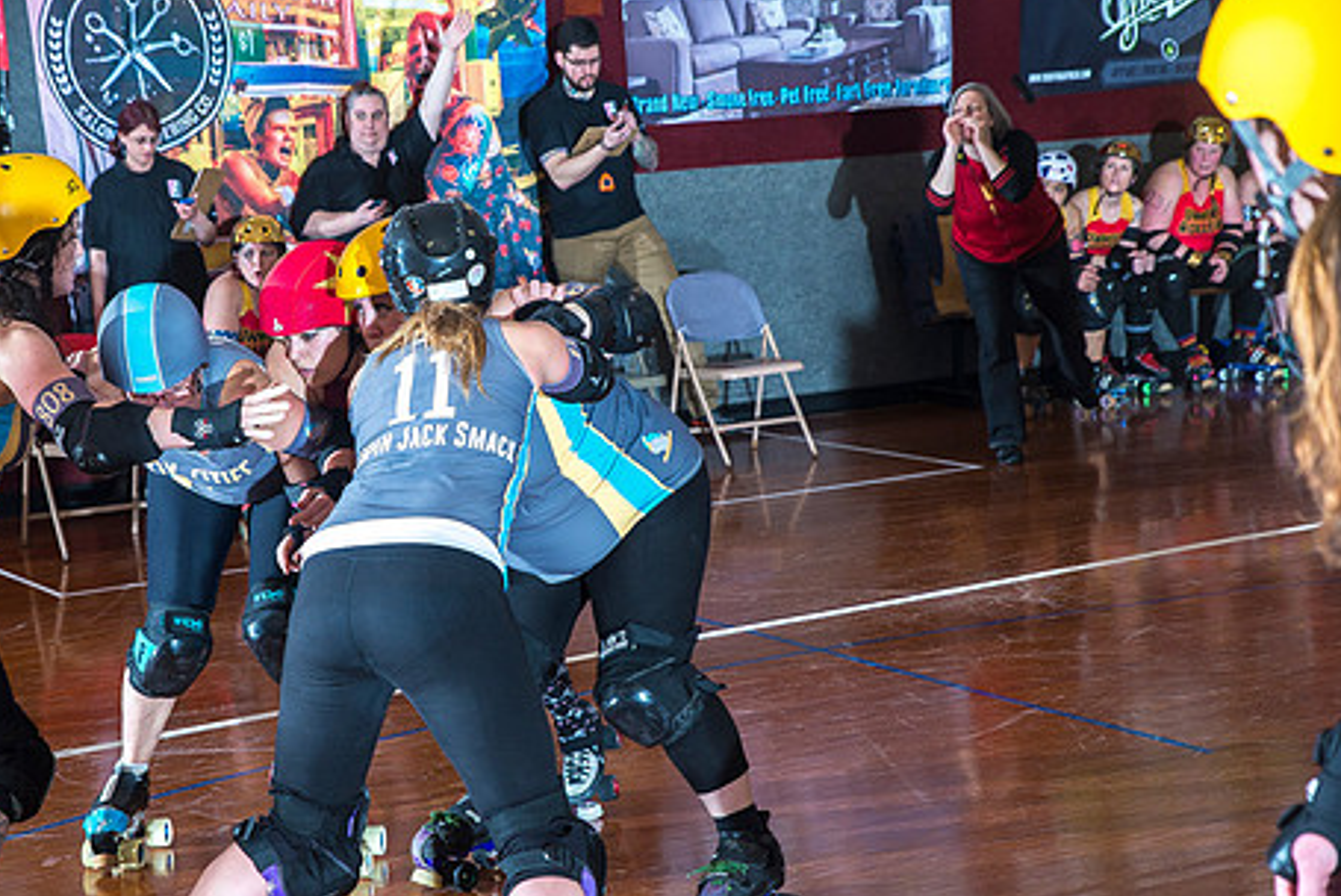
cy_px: 455
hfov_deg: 25.6
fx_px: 2945
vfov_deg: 17.3
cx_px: 504
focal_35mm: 79
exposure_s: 1/160
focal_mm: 62
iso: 800
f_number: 5.6
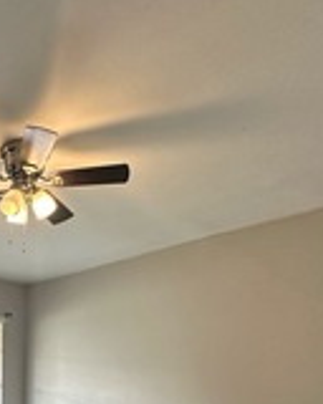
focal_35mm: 41
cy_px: 417
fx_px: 490
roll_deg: -2.4
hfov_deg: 32.3
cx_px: -30
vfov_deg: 38.9
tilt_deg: -1.2
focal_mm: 2.22
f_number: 2.2
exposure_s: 1/120
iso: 250
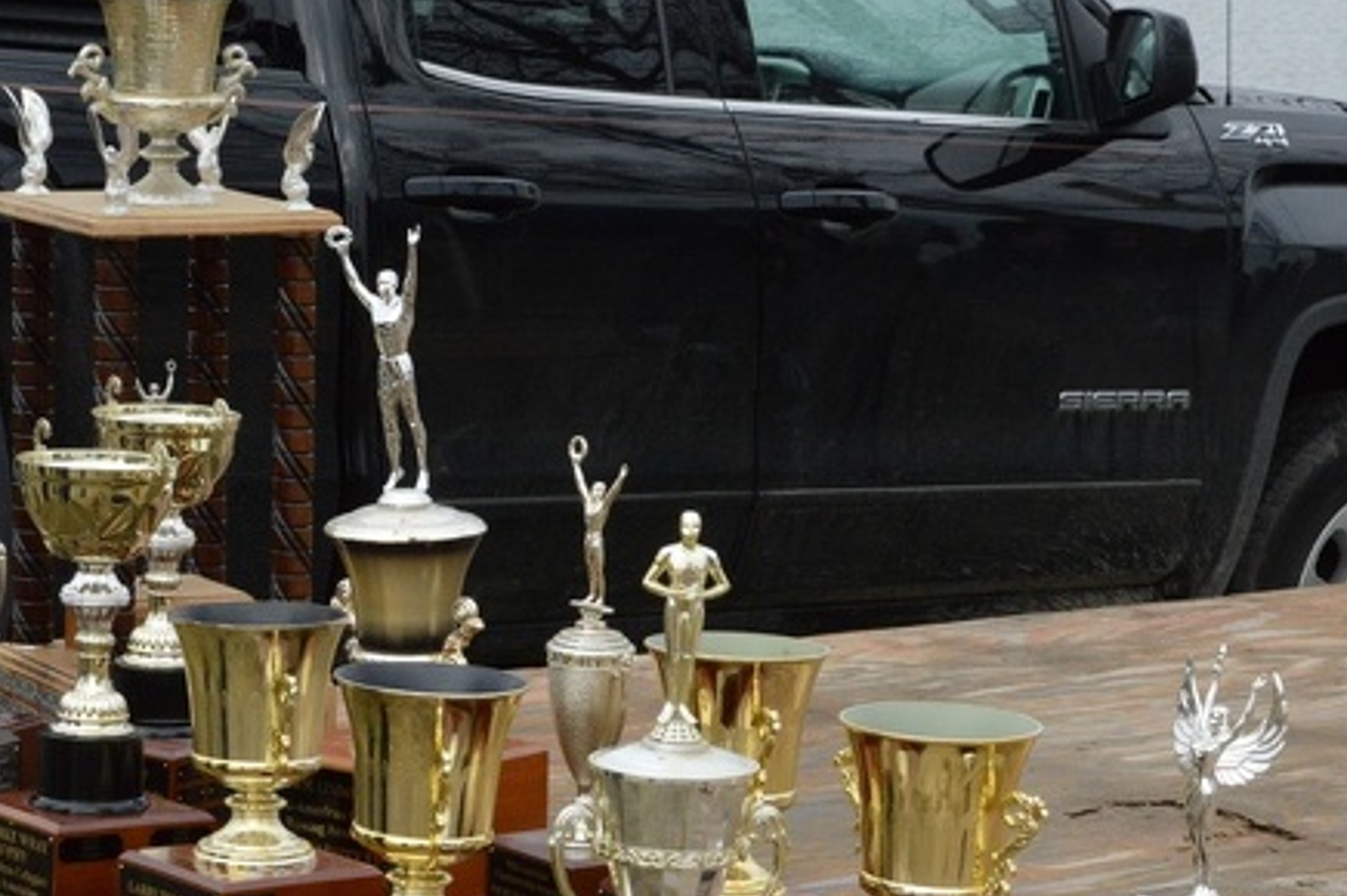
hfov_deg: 17.1
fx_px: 4486
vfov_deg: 11.4
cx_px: 510
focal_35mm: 120
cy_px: 661
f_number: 16
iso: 5000
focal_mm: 66
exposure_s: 1/800
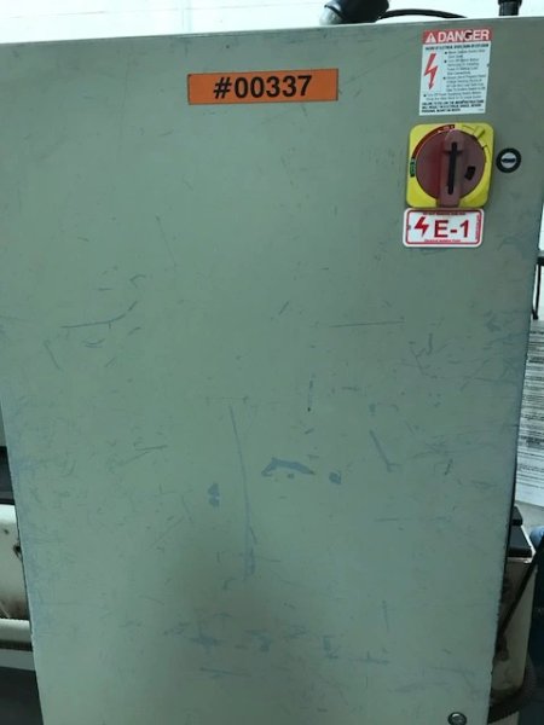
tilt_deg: -15.8
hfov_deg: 49.7
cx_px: 272
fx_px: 587
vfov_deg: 63.4
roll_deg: +0.0
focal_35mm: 28
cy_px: 362
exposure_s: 1/15
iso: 50
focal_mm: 3.99
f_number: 1.8
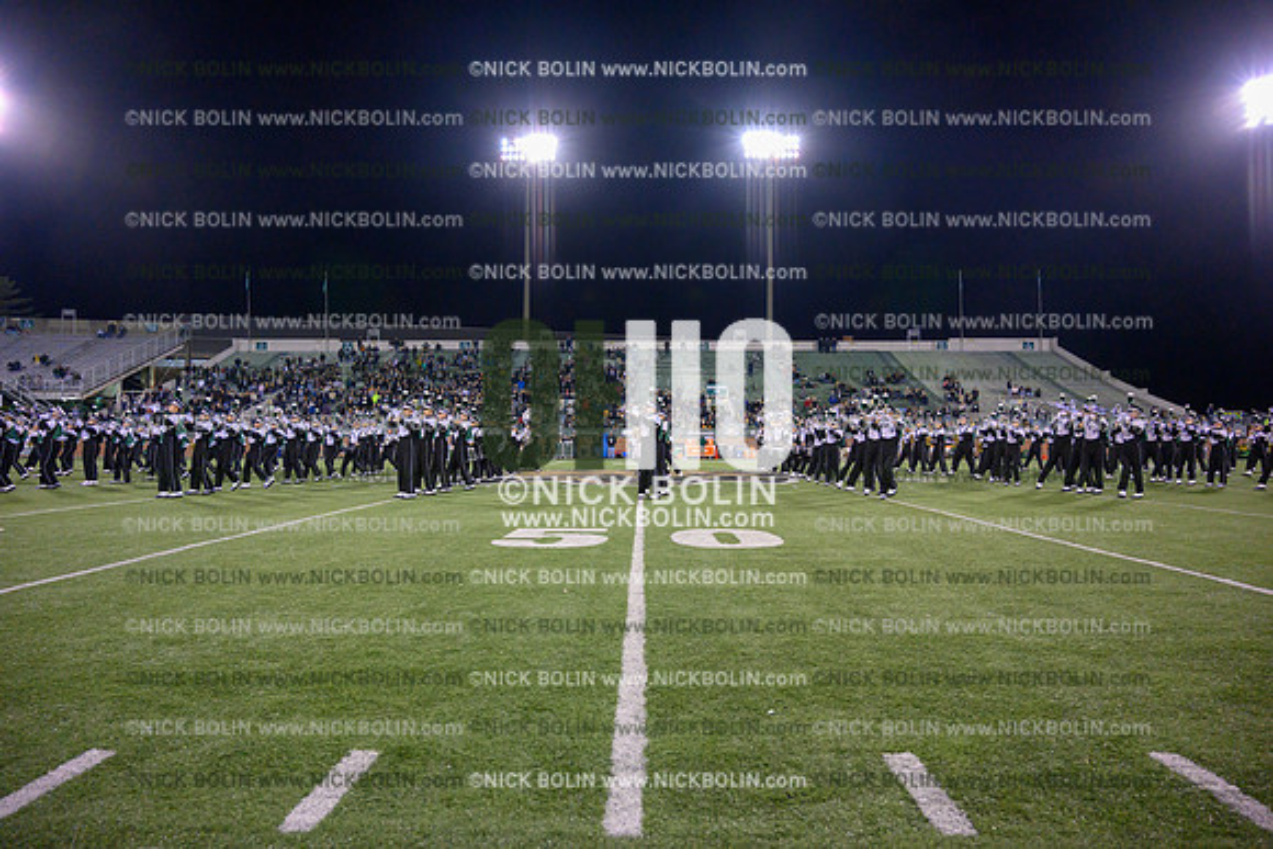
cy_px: 424
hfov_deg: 73.7
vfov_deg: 53.2
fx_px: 849
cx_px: 636
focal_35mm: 24
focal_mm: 24
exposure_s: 1/1000
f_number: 4
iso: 5000
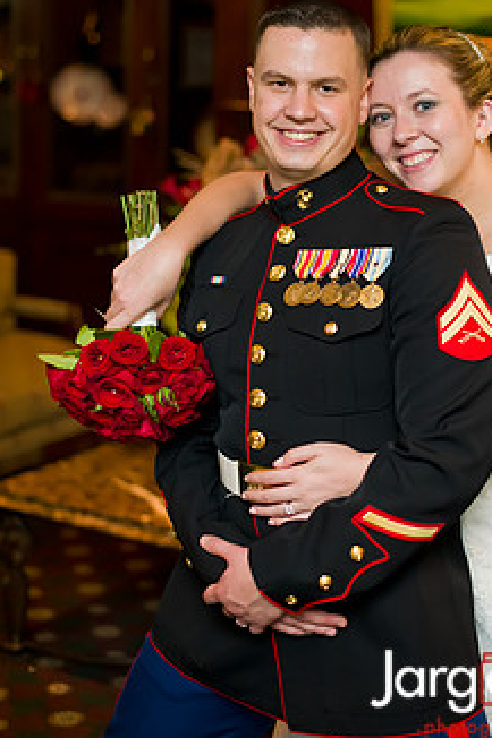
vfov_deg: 29.1
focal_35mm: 69
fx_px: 1416
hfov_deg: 19.6
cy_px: 260
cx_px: 337
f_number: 2
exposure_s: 1/250
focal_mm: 50
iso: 1600
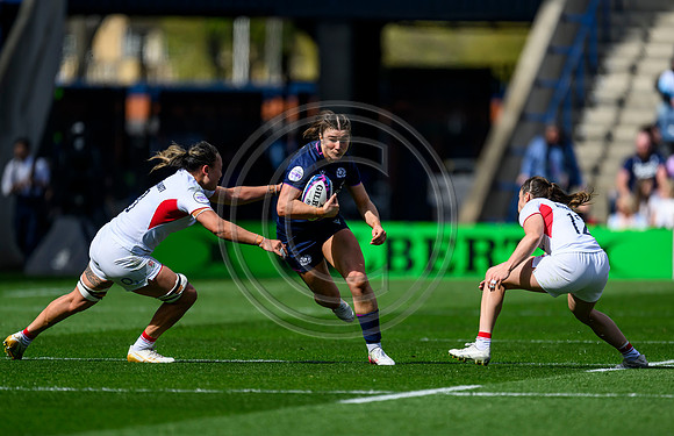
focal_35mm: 668
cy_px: 208
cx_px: 344
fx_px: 12391
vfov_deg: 2.0
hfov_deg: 3.1
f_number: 4
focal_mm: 560
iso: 500
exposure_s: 1/5000
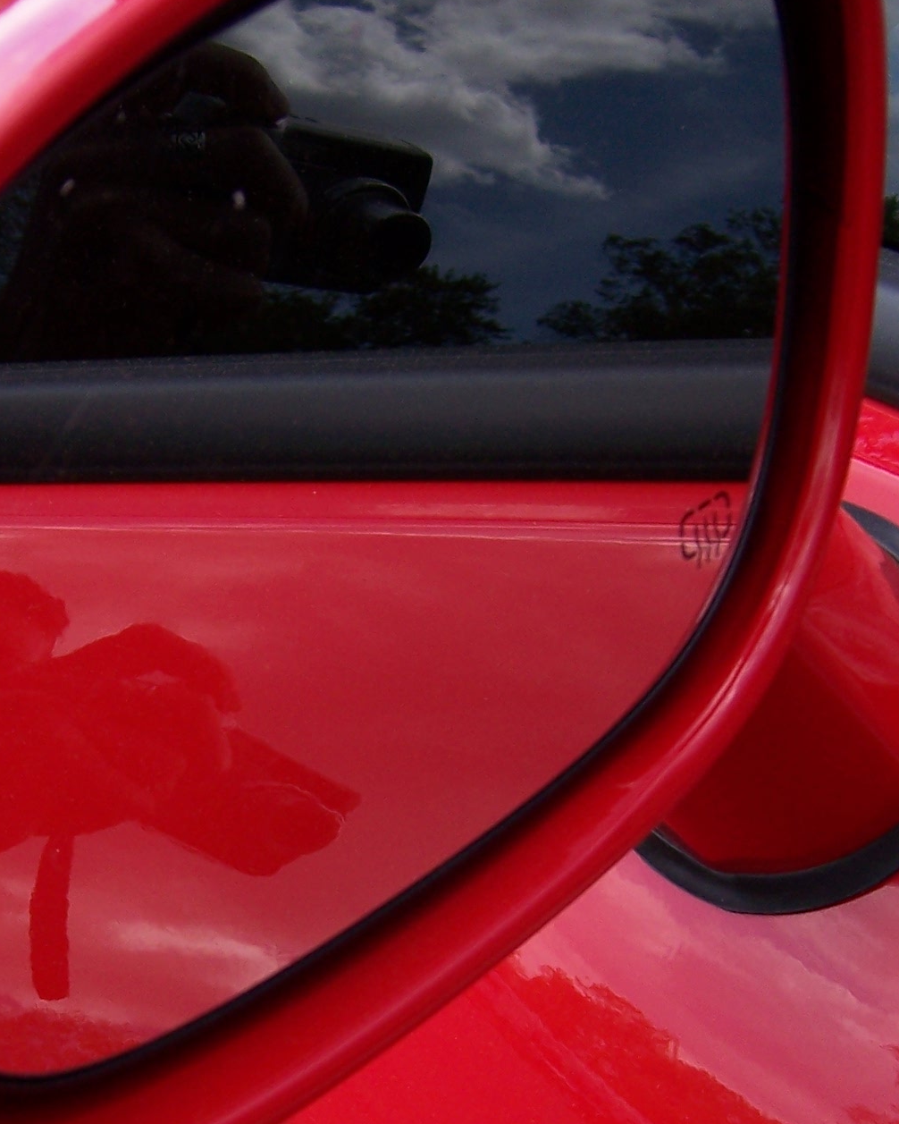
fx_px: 2195
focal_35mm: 66
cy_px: 851
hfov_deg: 22.7
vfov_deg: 28.3
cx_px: 133
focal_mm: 5.5
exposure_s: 1/350
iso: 80
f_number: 3.4
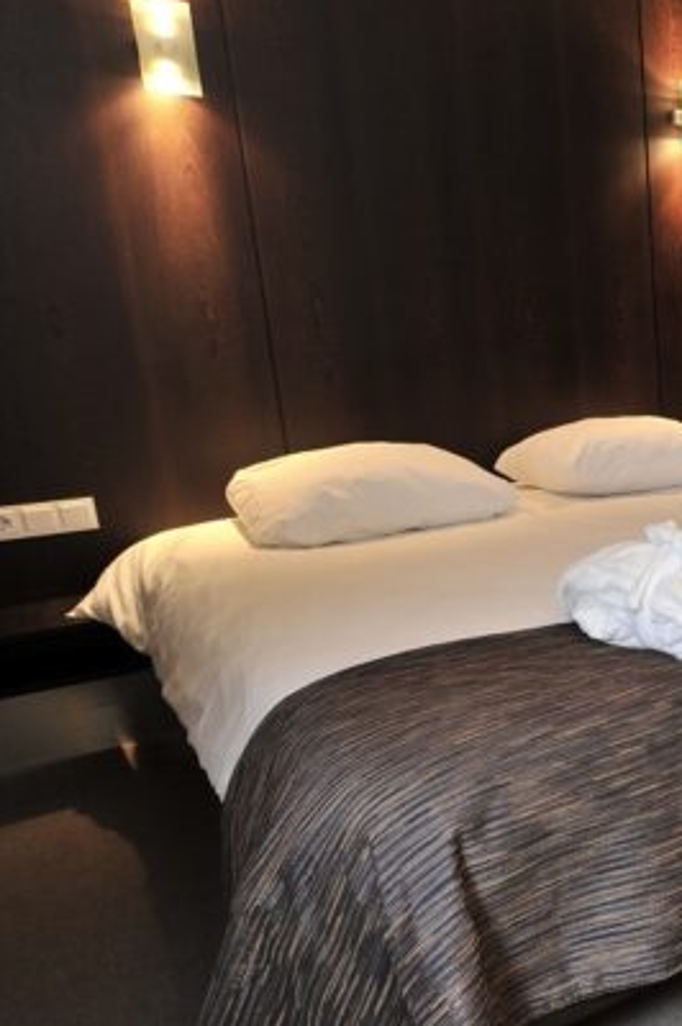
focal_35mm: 36
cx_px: 1000
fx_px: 1025
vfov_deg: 53.1
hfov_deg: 27.1
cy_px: 549
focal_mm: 18
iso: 200
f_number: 8
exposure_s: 1/3
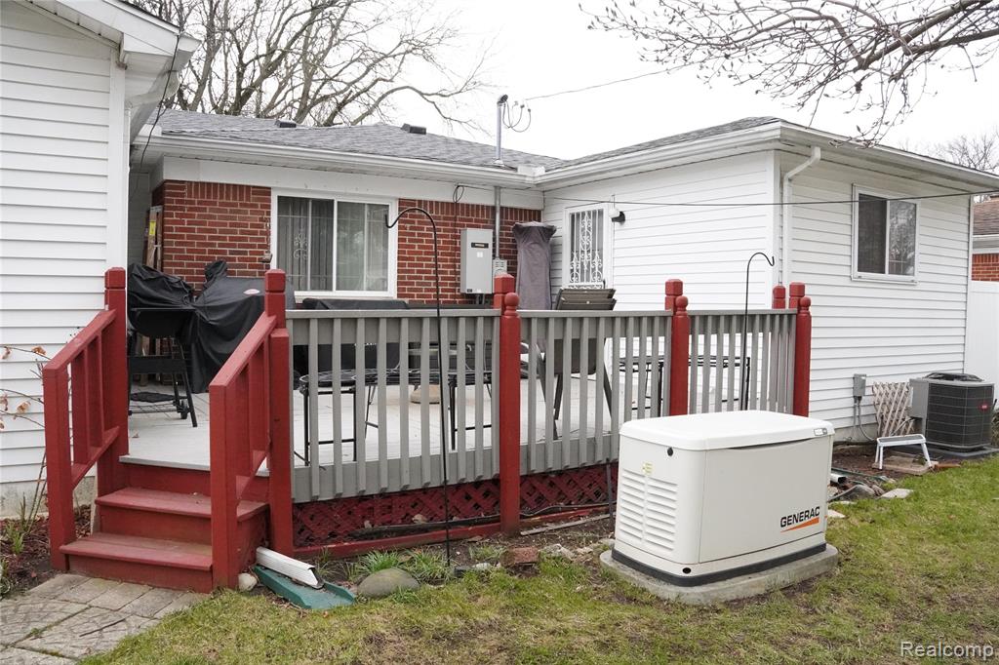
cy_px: 332
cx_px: 500
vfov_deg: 47.9
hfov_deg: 67.4
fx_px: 749
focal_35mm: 27
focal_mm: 18
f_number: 10
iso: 6400
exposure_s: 1/1250
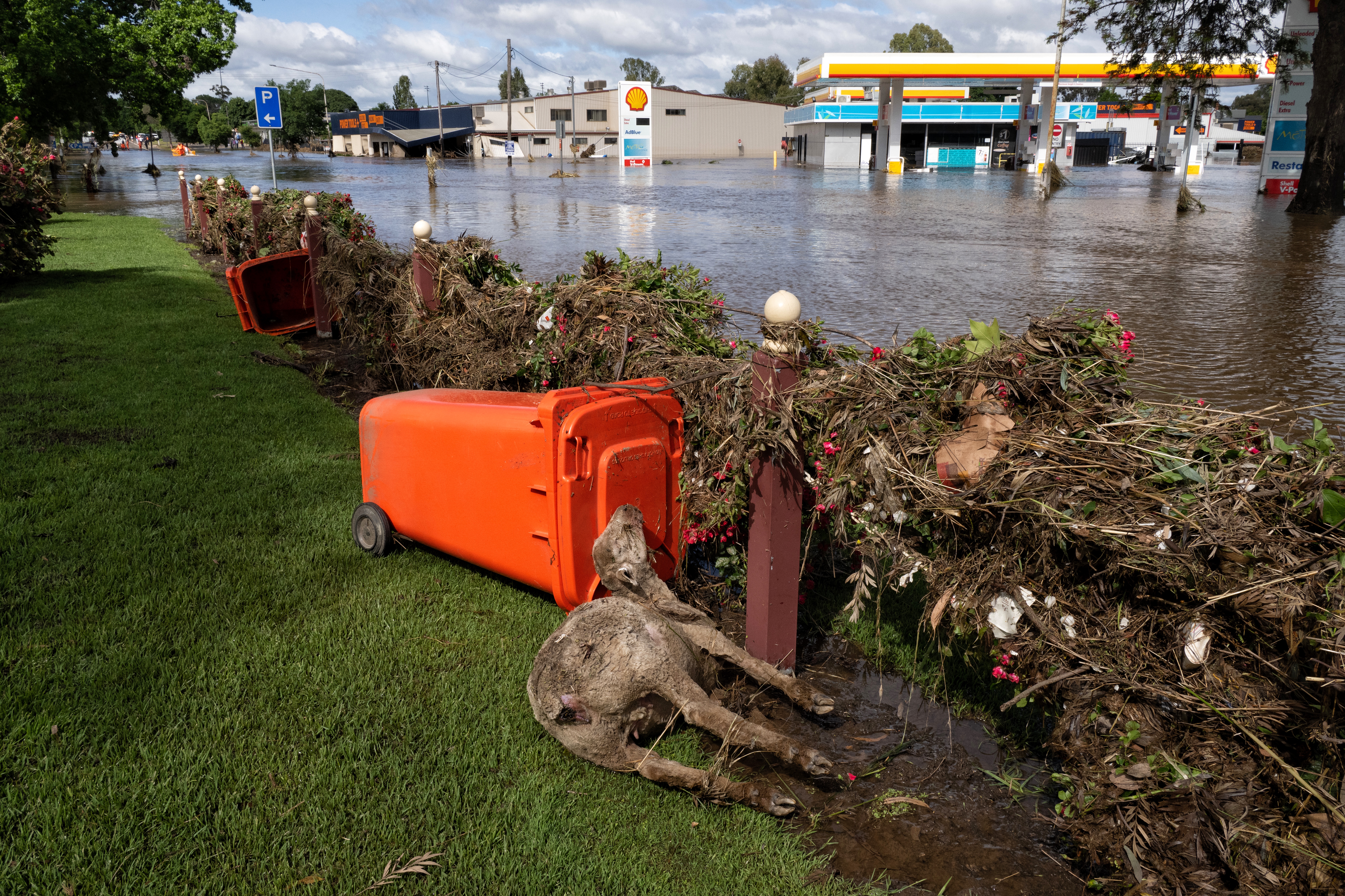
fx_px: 1083
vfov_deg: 45.0
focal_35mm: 29
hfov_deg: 63.7
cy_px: 448
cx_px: 672
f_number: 22
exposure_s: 1/400
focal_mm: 29
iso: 800
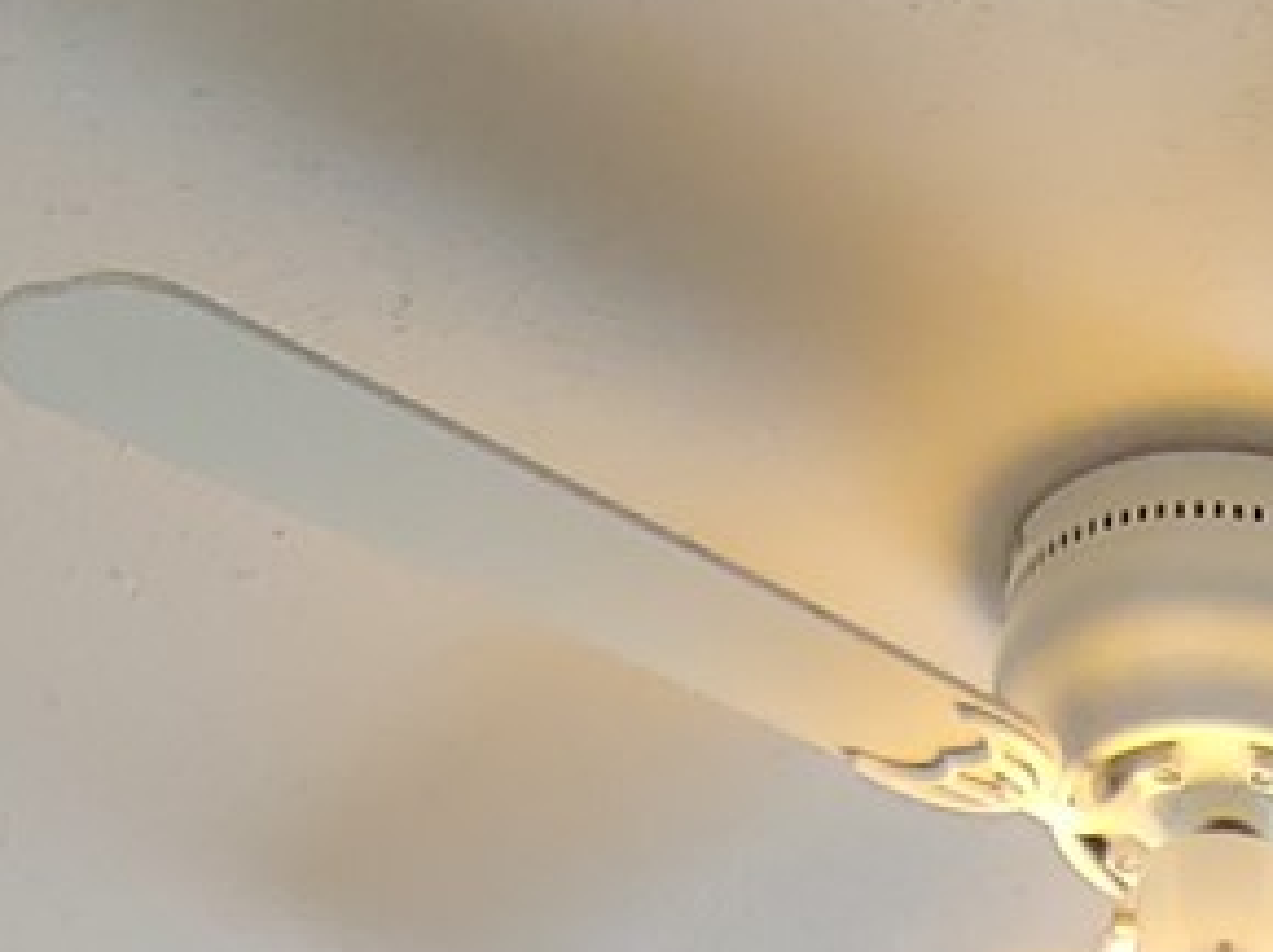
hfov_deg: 16.4
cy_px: 3198
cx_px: 1677
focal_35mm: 113
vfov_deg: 9.2
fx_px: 4152
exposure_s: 1/394
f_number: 1.9
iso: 50
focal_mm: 2.18
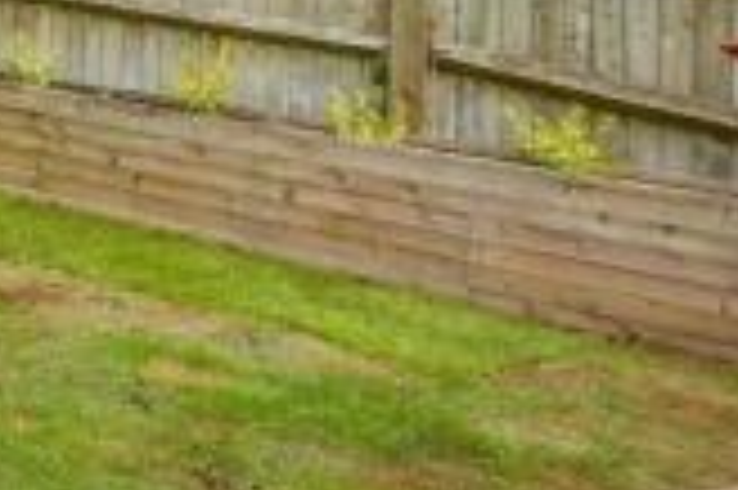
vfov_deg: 20.5
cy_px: -155
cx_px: -578
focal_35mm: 60
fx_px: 1229
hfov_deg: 21.8
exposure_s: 1/160
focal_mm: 10
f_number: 8
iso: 320
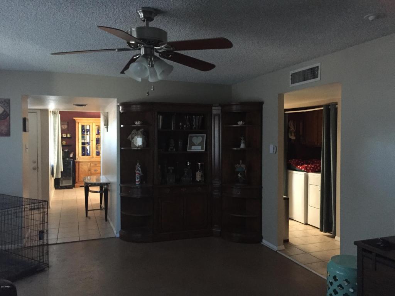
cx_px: 198
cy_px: 148
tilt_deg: -2.3
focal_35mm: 29
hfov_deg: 61.7
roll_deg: -0.8
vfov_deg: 48.2
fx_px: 331
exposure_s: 1/15
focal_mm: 4.15
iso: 400
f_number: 2.2
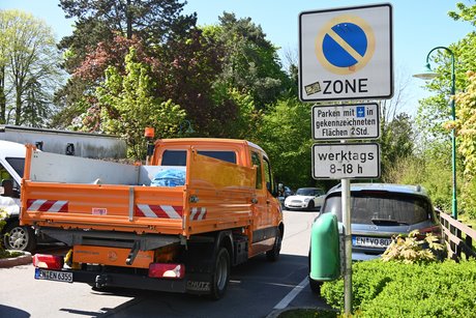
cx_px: 238
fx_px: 463
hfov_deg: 54.4
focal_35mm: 35
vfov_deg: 37.9
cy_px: 159
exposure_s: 1/250
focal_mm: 35
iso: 180
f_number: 5.6
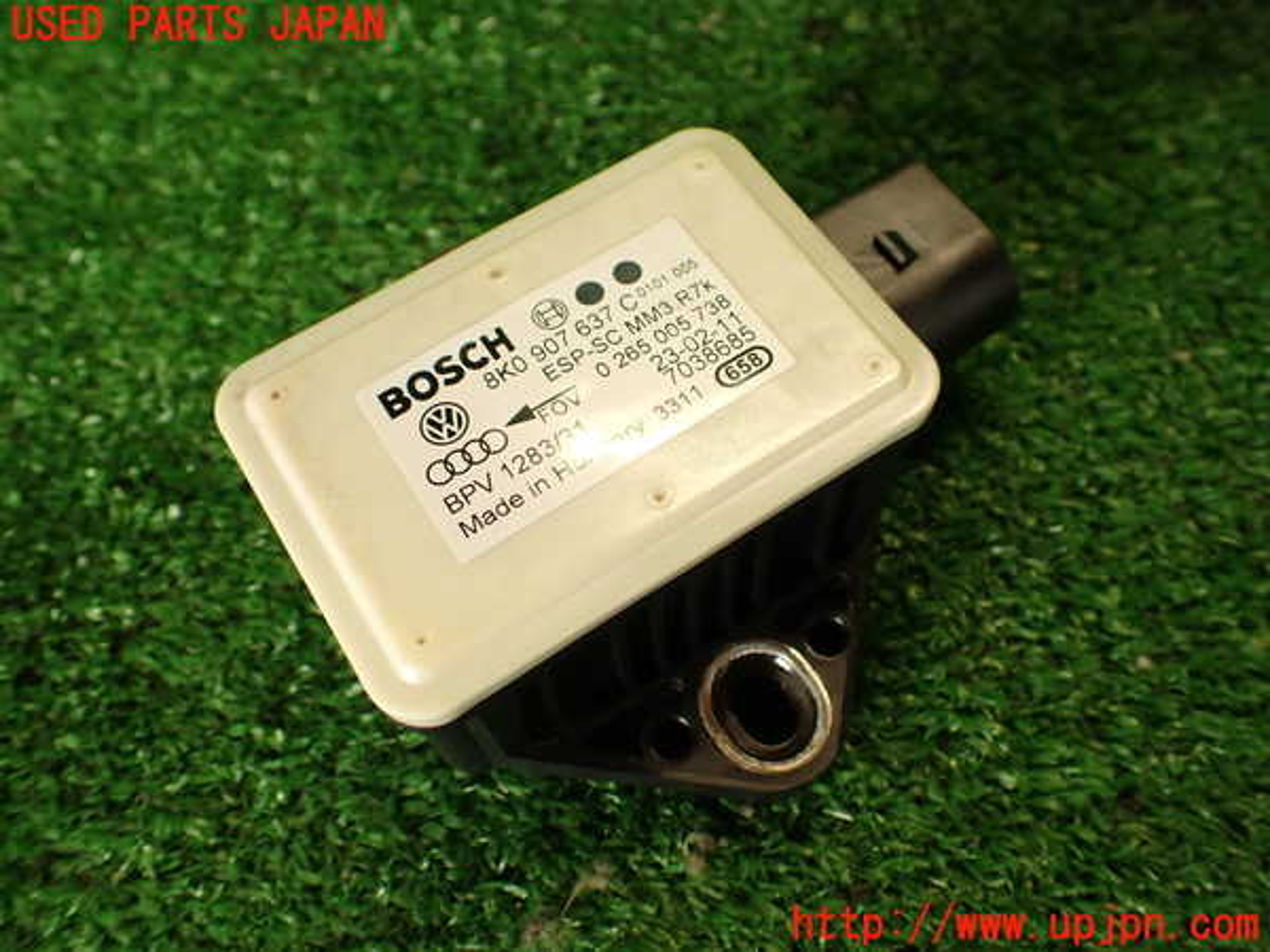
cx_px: 635
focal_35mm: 32
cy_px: 476
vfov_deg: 44.2
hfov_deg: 56.8
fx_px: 1174
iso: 160
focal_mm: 5.79
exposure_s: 1/60
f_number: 2.4
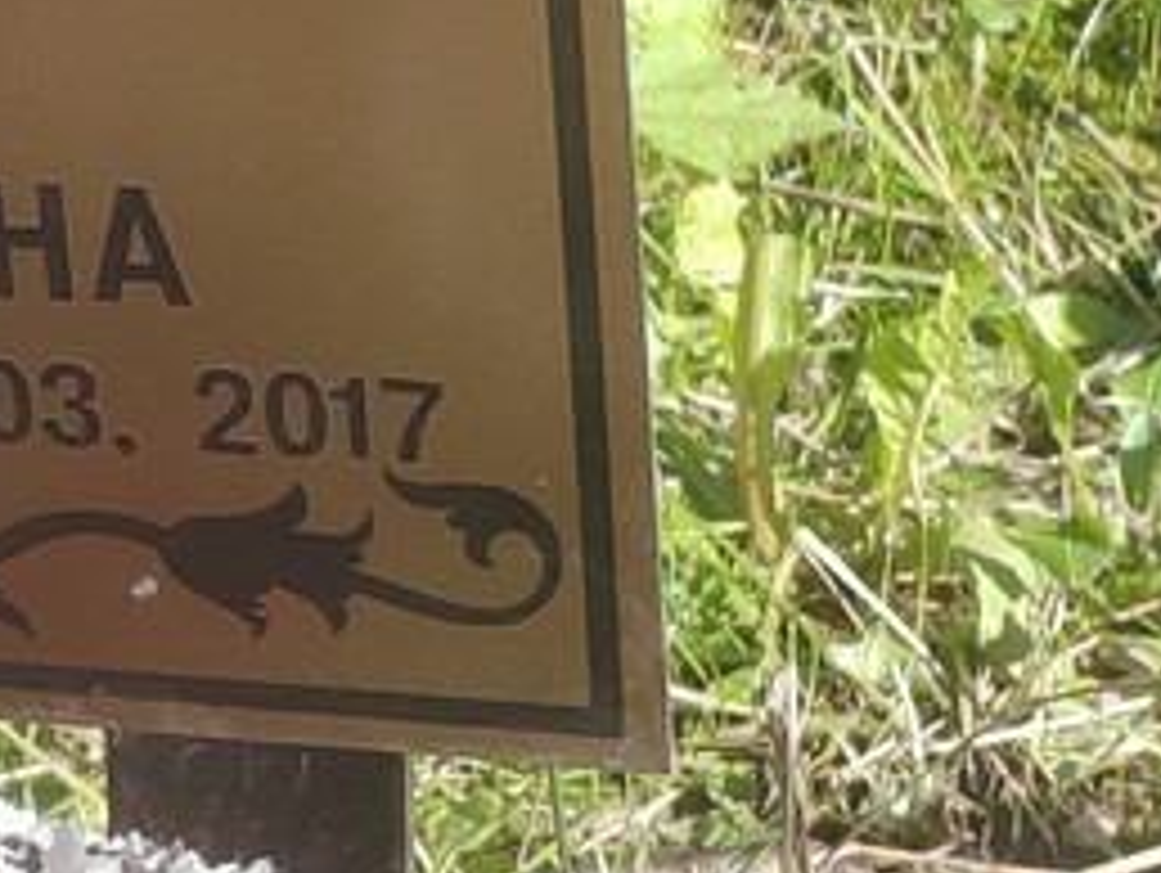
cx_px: -22
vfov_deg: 6.7
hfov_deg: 8.8
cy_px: 252
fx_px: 7486
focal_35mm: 223
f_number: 1.9
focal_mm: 5.52
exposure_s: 1/440
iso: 100
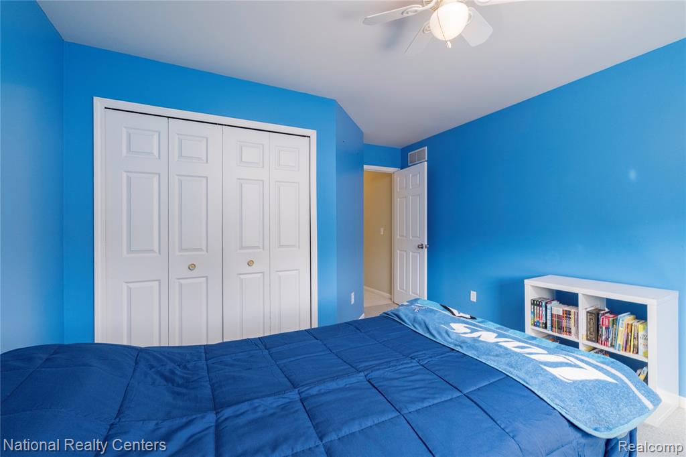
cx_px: 343
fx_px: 286
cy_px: 228
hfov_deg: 100.4
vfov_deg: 77.3
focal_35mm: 15
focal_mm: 10
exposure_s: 1/250
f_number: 8
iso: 800
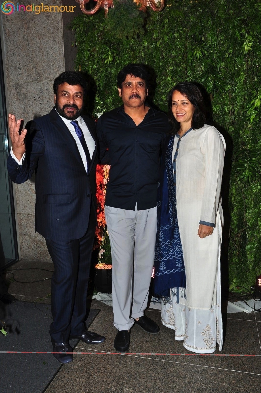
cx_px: 130
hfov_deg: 39.9
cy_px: 196
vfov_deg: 57.3
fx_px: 360
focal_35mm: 33
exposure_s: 1/125
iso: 200
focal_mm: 22
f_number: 8
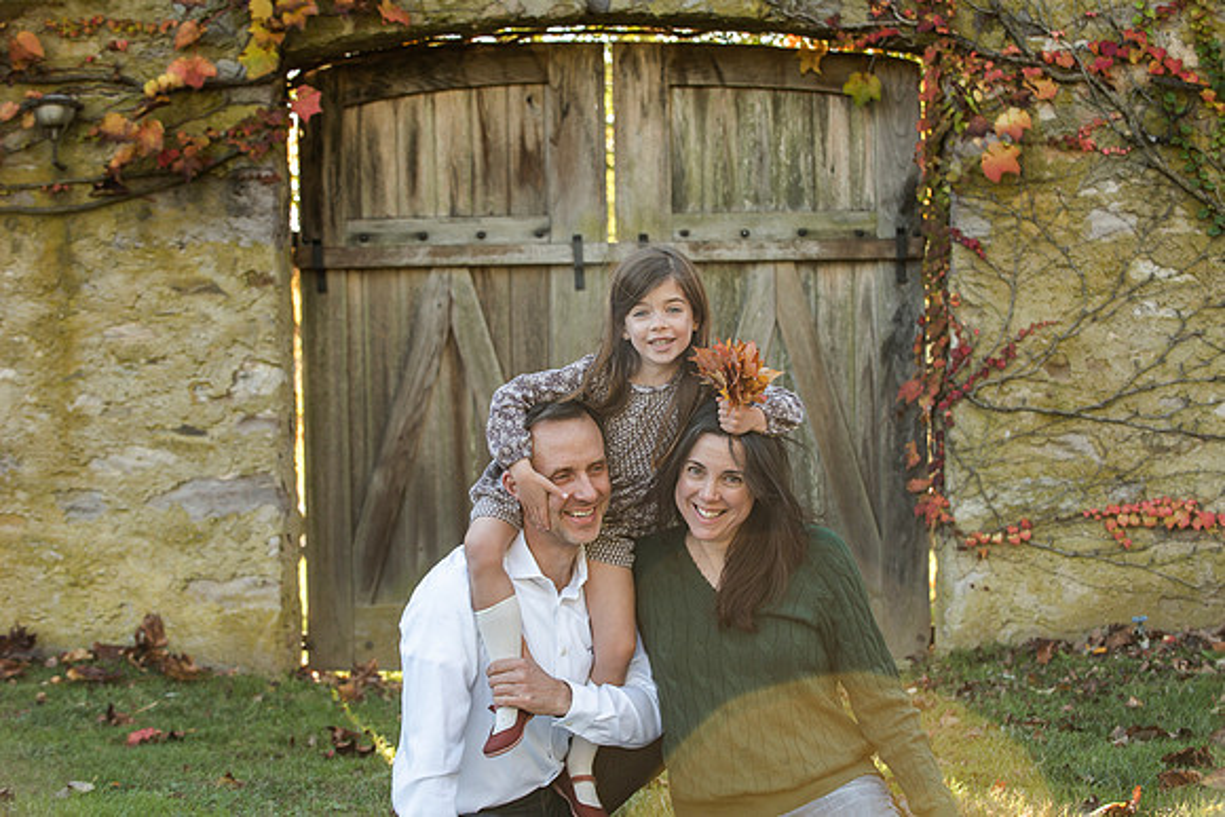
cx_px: 619
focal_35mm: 79
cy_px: 409
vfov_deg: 17.2
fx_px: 2703
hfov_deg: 25.5
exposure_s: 1/320
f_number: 5.6
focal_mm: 78
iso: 500
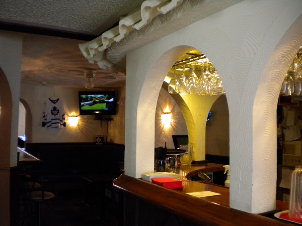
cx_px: 151
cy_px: 113
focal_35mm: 35
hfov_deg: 52.6
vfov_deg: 40.7
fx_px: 305
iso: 400
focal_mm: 6.3
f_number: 3.1
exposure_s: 1/43
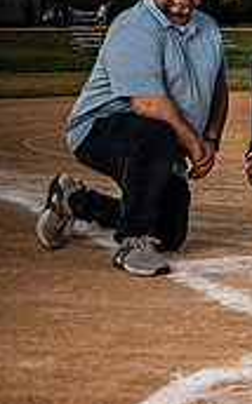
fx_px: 1213
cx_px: 674
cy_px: 67
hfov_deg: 9.9
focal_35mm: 110
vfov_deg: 18.7
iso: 100
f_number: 4
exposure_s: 1/1250
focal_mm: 31
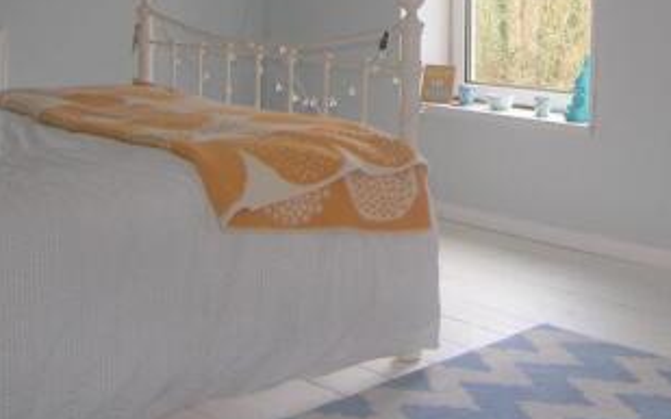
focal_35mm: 60
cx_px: 574
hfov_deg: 32.7
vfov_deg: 20.6
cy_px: -38
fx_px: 1097
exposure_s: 1/30
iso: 100
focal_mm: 6.3
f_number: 3.2
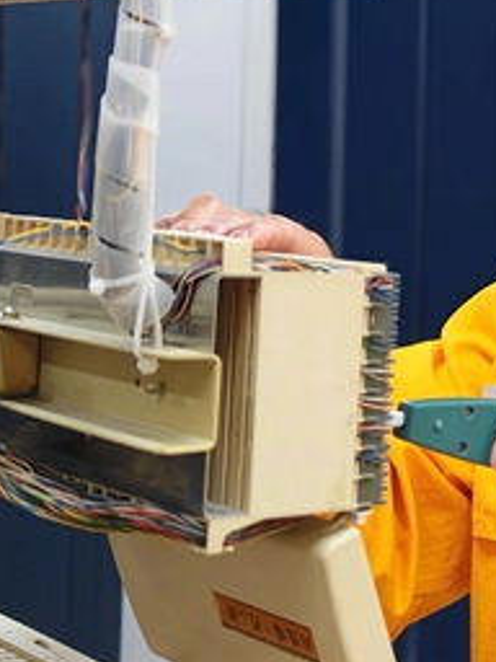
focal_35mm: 89
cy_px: 274
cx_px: 708
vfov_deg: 22.0
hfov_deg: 15.5
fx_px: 1700
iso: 1250
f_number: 4
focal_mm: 8.67
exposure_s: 1/100
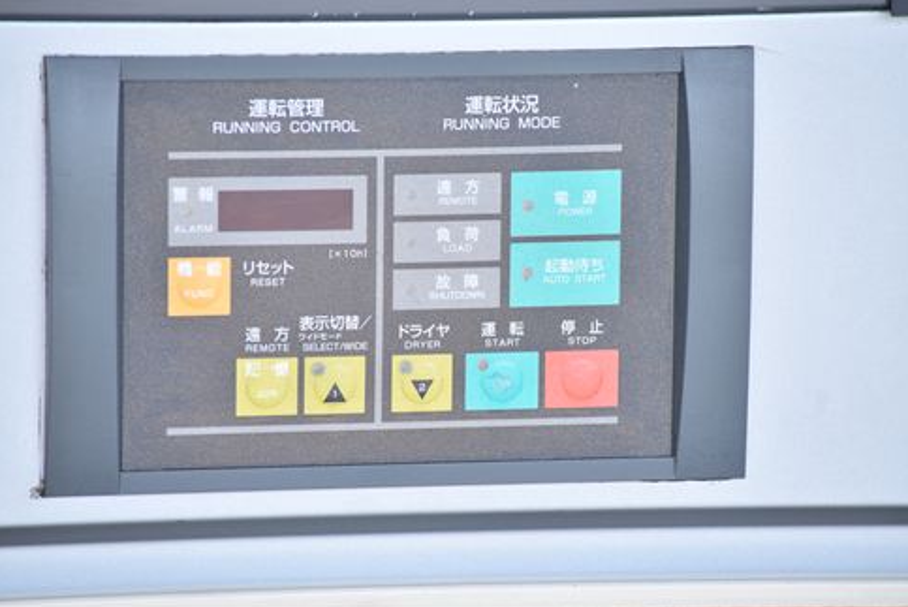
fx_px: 7637
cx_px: 451
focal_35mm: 303
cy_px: 297
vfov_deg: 4.6
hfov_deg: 6.8
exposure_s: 1/640
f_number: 6.3
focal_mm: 195
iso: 1250
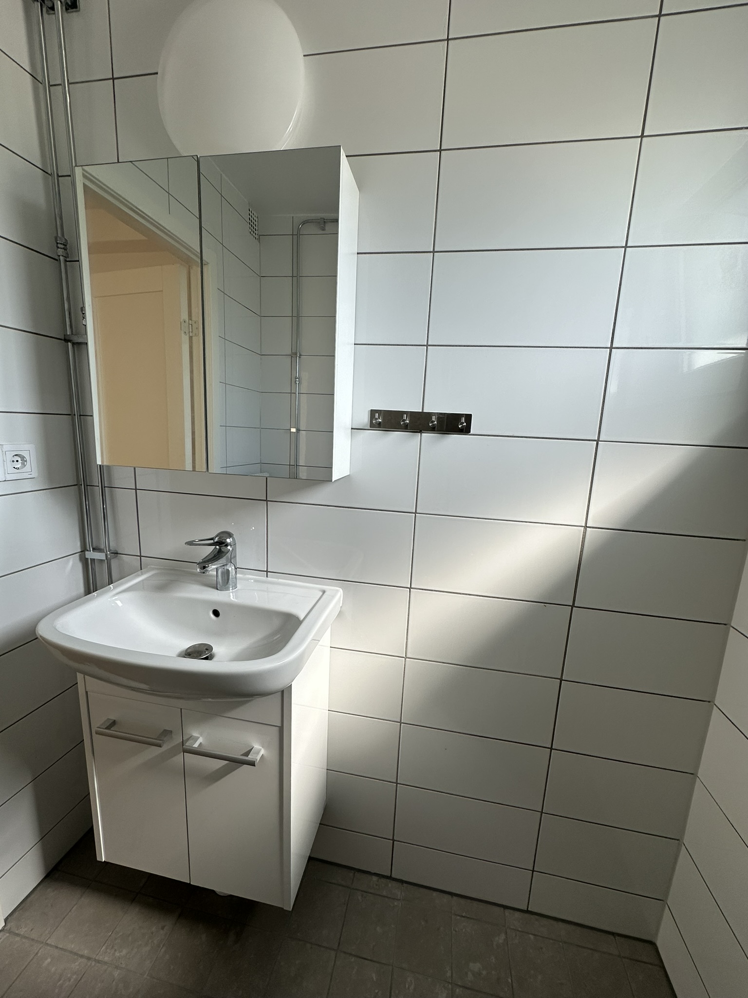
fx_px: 403
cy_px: 499
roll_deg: -3.2
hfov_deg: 85.7
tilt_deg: -9.9
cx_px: 374
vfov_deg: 102.1
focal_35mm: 14
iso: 40
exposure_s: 1/99
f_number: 2.2
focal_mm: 2.22
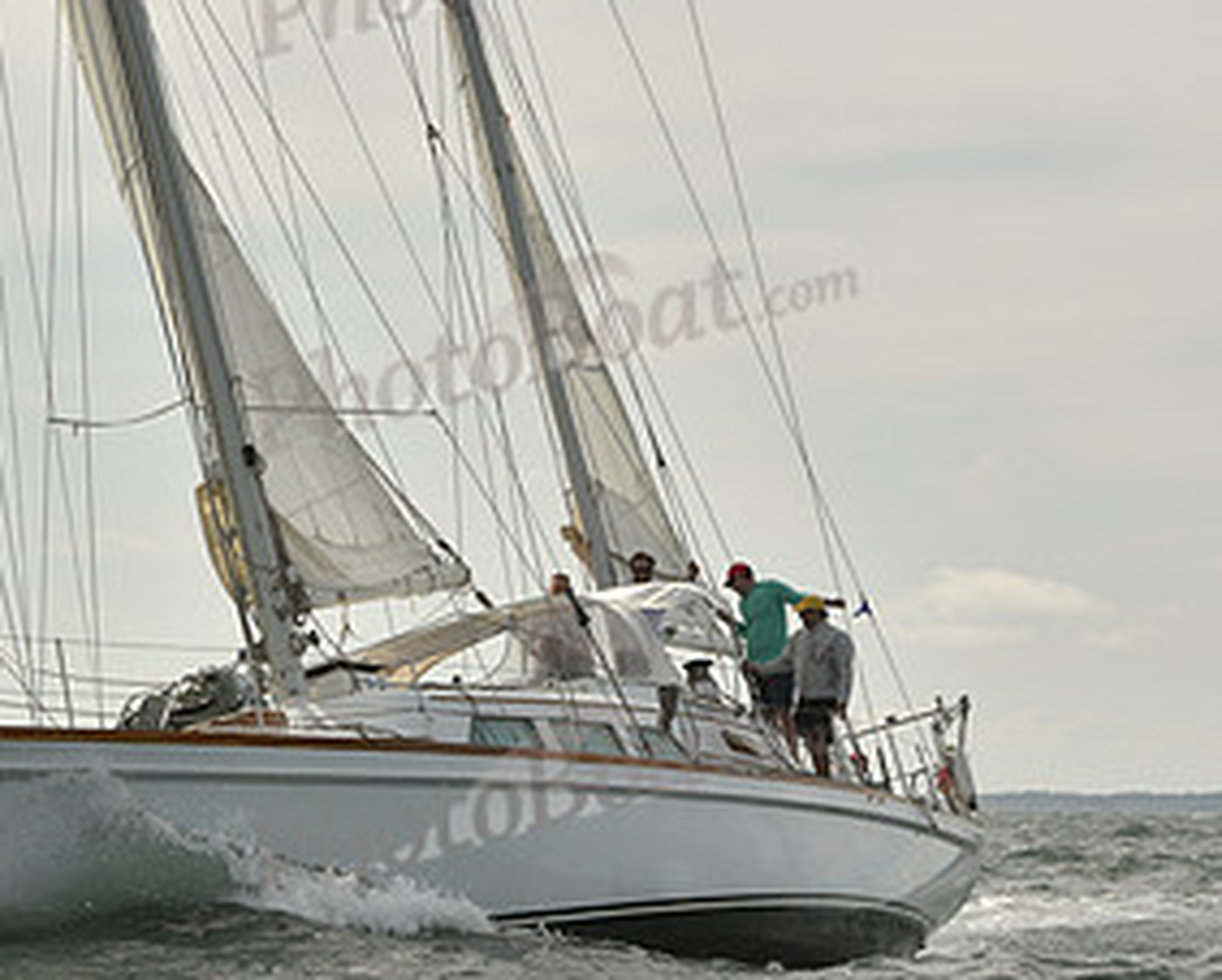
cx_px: 30
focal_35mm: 173
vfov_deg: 8.9
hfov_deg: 11.0
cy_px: 628
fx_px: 6263
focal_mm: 90
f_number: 10
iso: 320
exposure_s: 1/1250
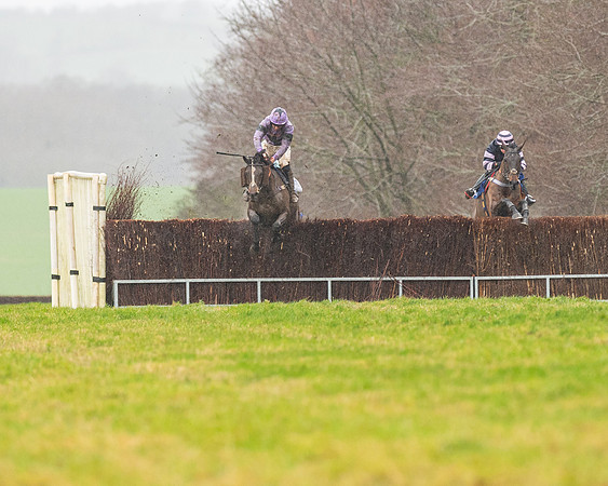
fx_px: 11409
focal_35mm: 634
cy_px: 214
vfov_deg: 2.4
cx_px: 362
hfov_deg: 3.1
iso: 1000
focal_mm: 300
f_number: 5
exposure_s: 1/1000
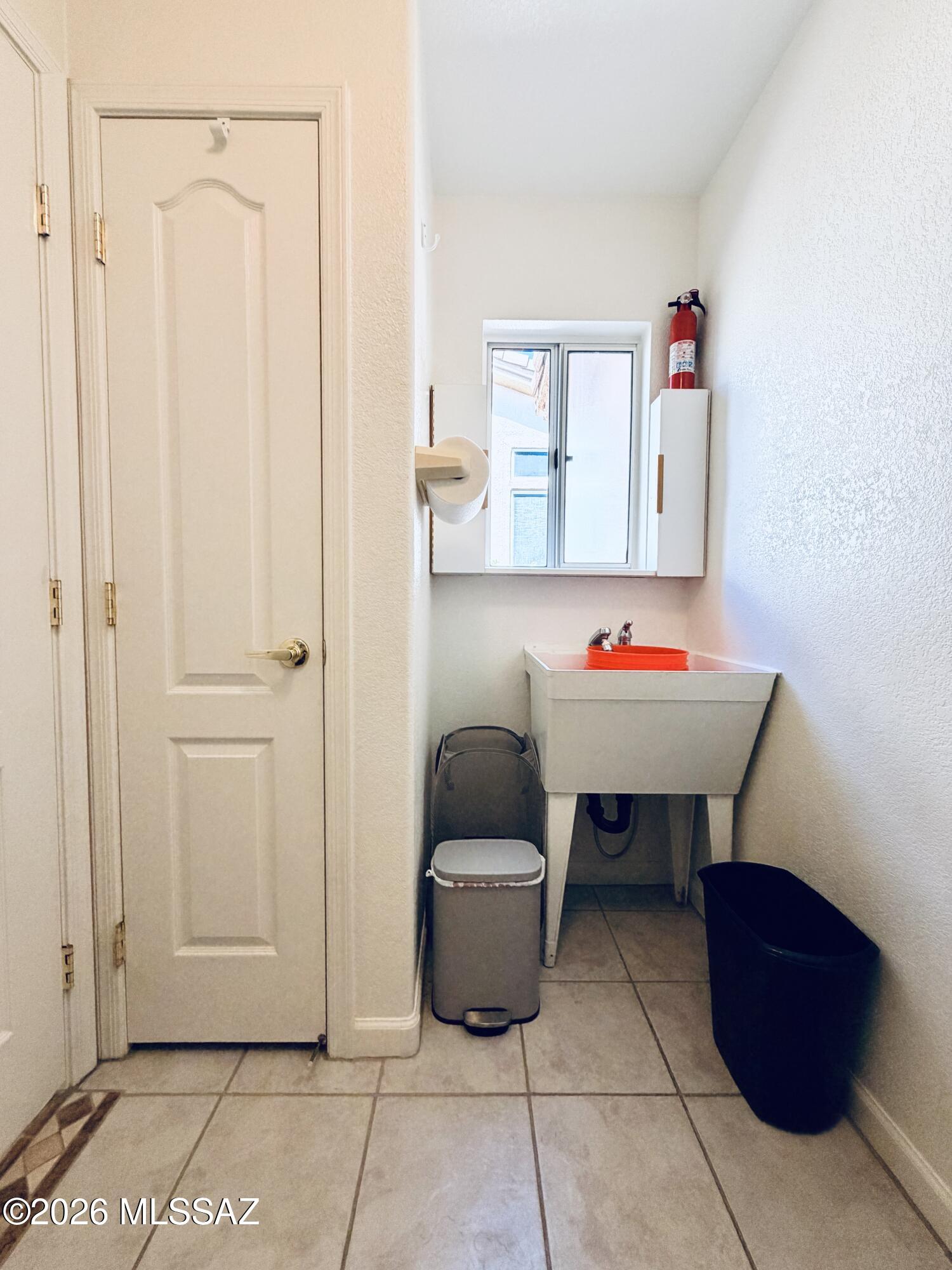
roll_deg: -0.6
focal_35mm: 14
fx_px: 513
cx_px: 476
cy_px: 635
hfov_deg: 85.7
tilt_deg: -3.6
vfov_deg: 102.1
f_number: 2.2
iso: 250
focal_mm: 2.22
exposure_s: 1/120
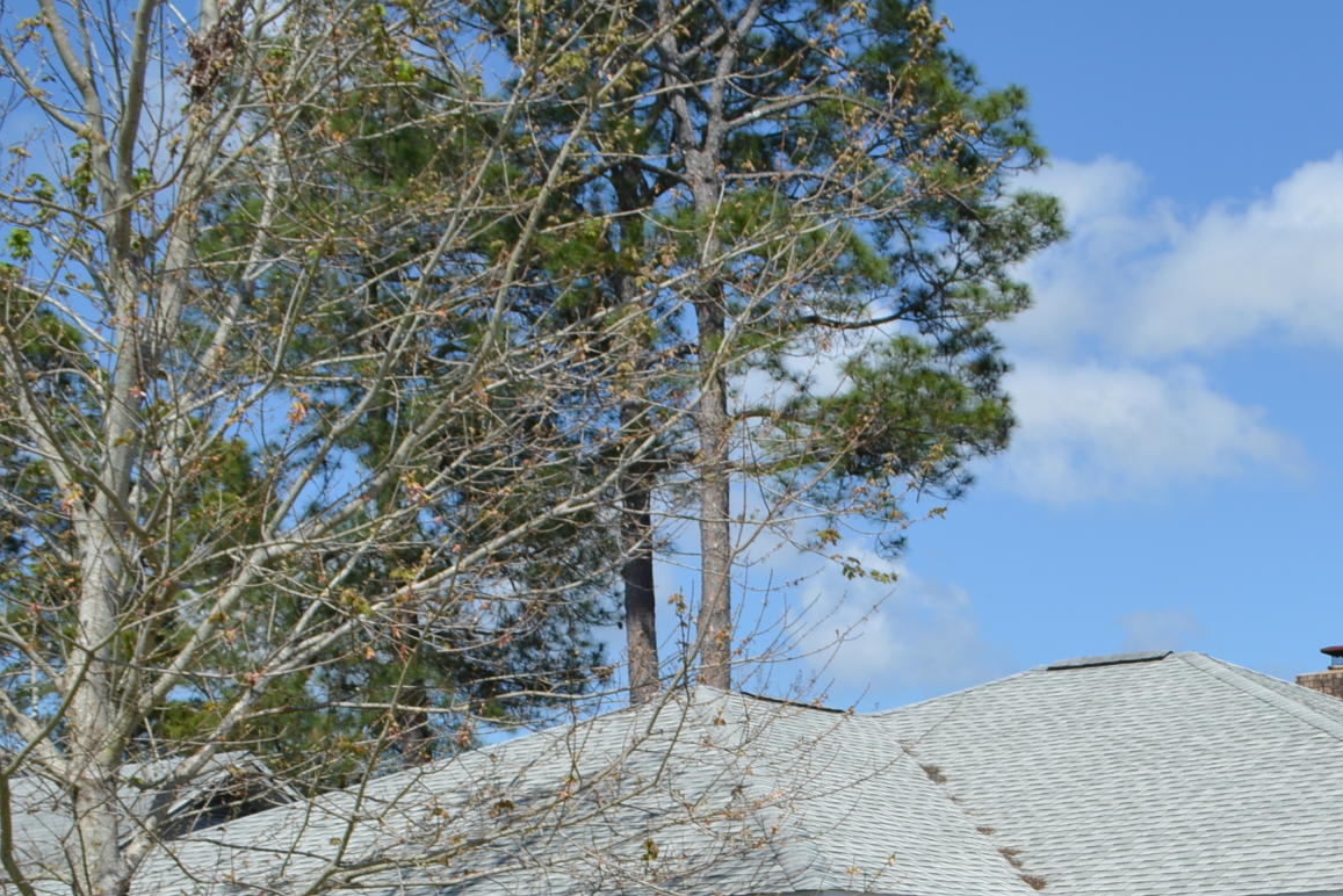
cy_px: 1124
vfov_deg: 18.3
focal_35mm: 70
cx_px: 1174
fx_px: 2612
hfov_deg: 27.9
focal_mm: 18
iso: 100
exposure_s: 1/320
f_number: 9
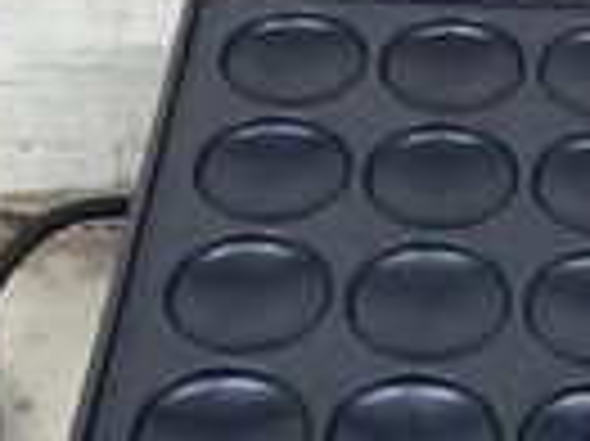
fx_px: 1618
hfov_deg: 20.2
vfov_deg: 15.4
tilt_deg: -49.7
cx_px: 554
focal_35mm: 95
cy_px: 396
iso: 64
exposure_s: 1/60
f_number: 2.4
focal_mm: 3.3
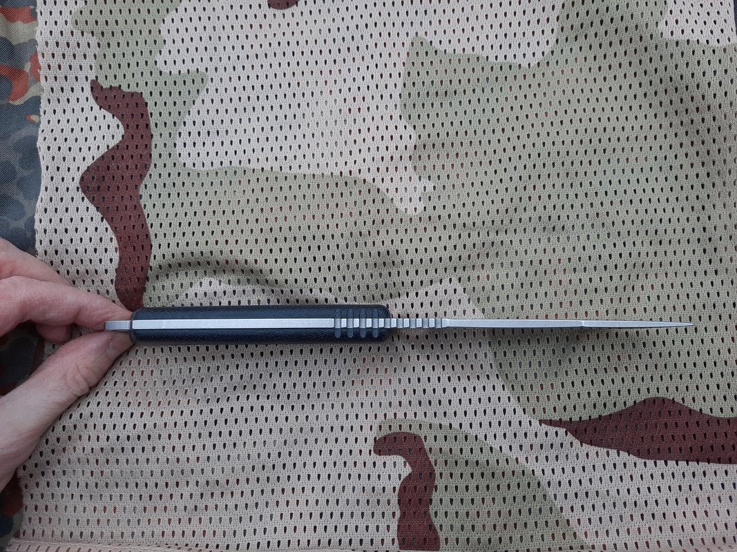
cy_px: 276
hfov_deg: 69.4
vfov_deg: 54.9
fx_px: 532
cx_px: 368
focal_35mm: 25
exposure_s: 1/60
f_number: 2
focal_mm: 4.6
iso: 125
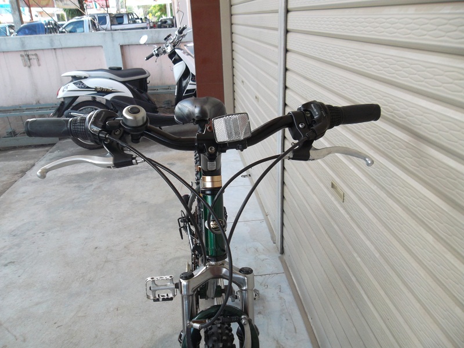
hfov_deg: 65.3
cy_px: 174
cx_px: 232
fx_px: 362
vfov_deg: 51.4
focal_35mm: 27
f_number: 3.5
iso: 80
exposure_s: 1/75
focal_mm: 4.9
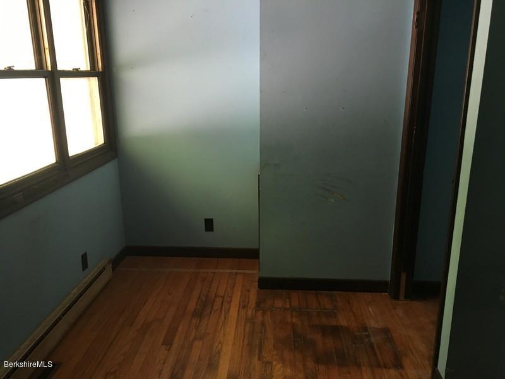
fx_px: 423
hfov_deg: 61.7
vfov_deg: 48.2
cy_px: 190
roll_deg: +0.9
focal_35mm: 29
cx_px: 252
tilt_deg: -14.1
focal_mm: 4.15
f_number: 2.2
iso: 125
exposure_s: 1/30
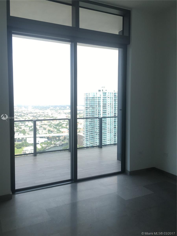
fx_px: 198
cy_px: 118
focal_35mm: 29
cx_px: 88
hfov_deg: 48.2
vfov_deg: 61.7
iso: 25
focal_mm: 4.15
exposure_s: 1/146
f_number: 2.2
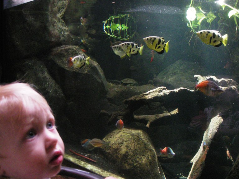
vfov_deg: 40.7
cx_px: 120
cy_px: 90
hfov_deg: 52.6
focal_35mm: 35
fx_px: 242
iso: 349
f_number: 2.8
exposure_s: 1/60
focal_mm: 5.7
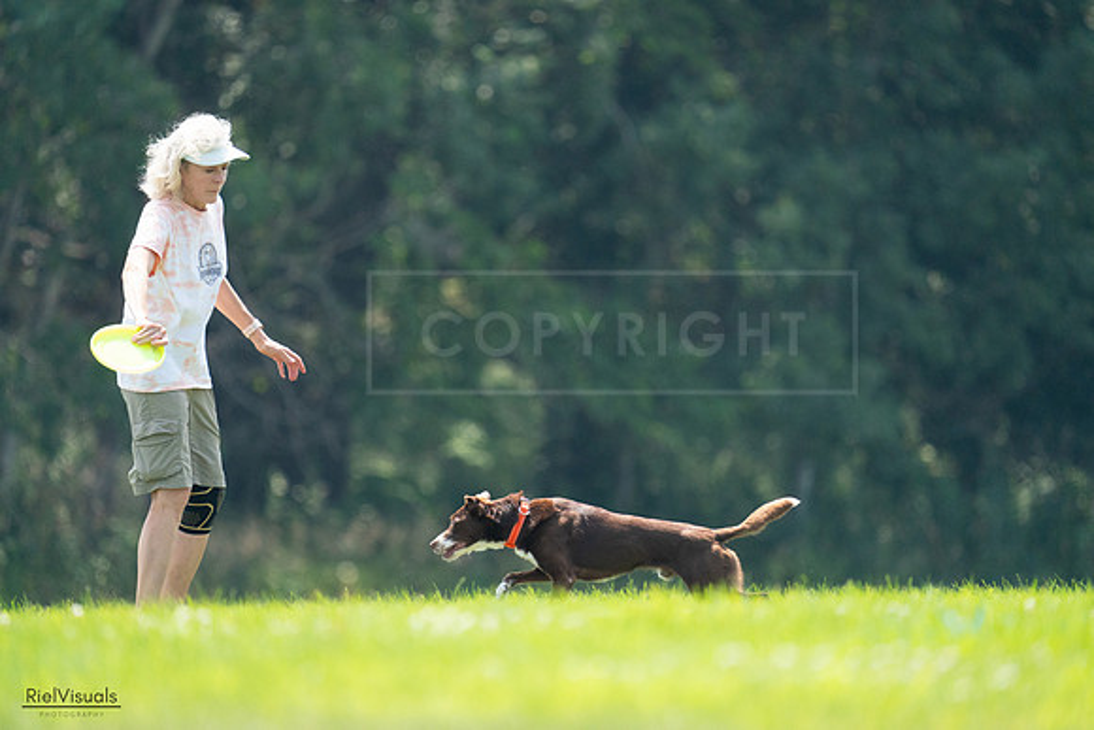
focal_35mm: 600
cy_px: 365
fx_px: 18237
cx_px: 547
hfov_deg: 3.4
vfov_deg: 2.3
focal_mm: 600
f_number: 6.3
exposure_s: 1/4000
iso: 3200
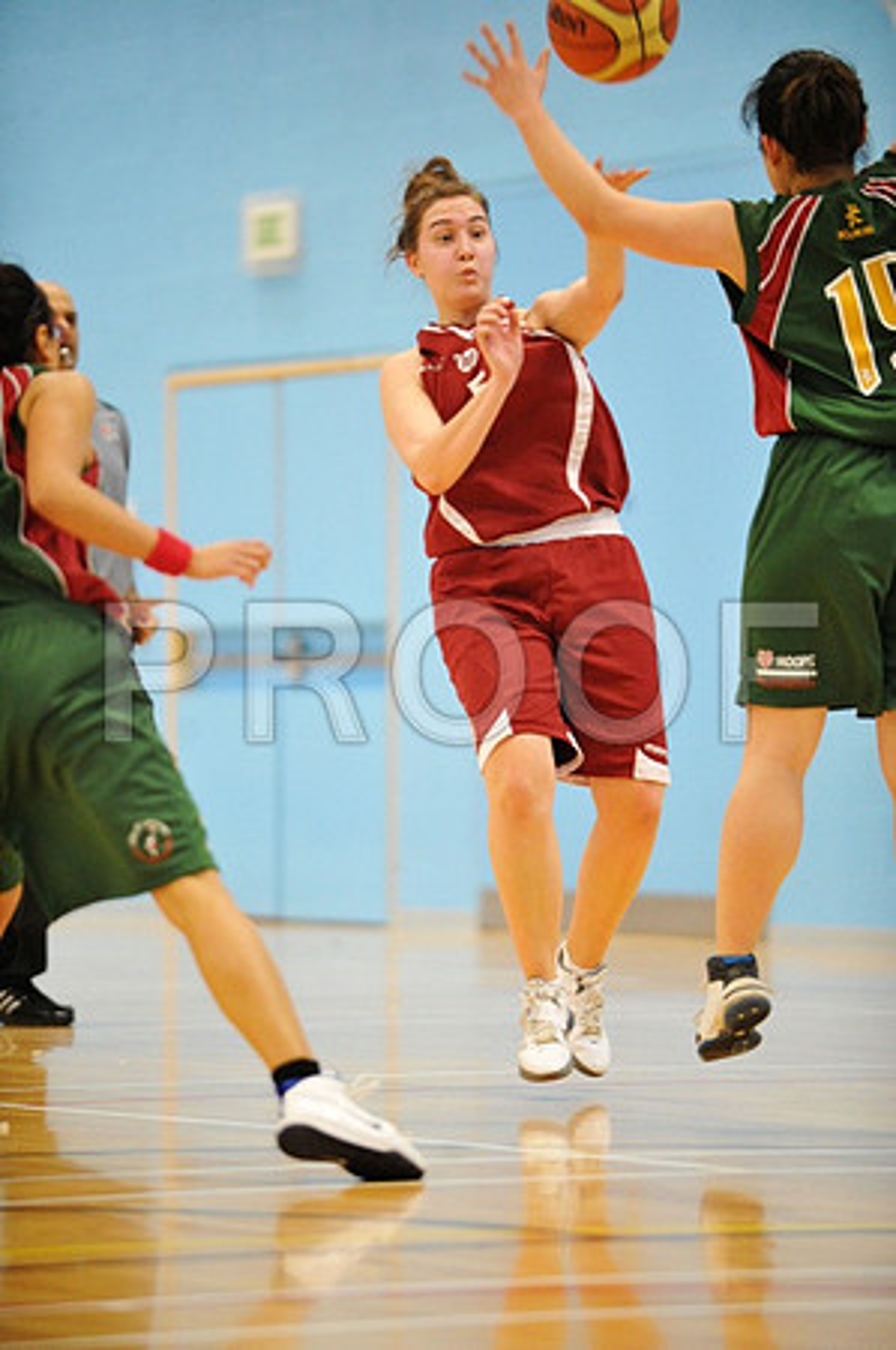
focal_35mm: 190
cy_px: 675
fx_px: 7109
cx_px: 448
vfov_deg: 10.8
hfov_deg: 7.2
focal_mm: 190
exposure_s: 1/400
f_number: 2.8
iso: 8000
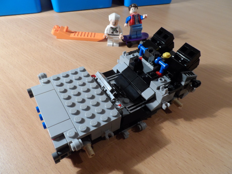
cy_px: 87
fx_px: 161
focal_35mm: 24
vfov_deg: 56.8
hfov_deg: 71.6
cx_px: 116
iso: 200
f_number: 3.2
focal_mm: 4
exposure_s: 1/20
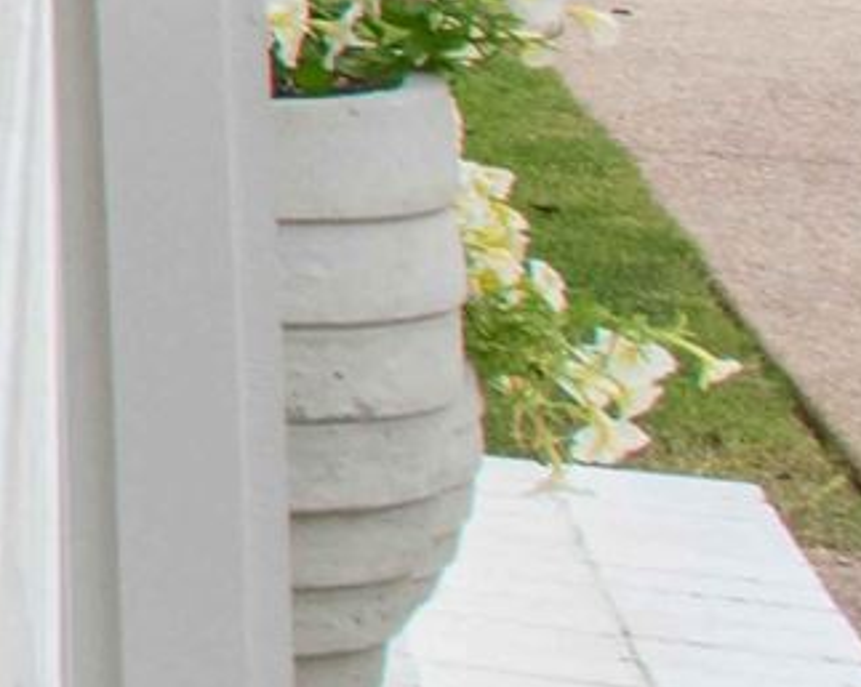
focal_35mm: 143
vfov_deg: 9.7
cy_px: -881
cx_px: -2604
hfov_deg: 8.0
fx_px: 3642
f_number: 11
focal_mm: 16
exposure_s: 1/400
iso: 400
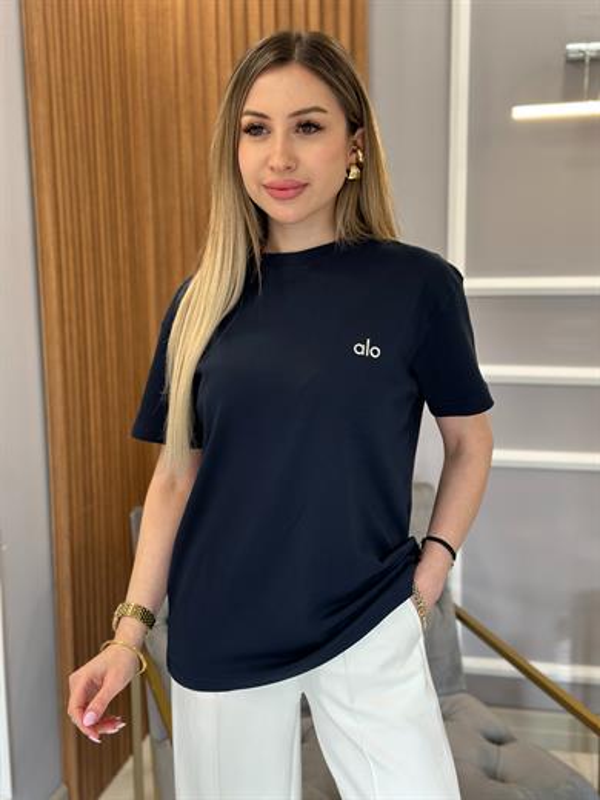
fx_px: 1109
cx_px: 300
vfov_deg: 39.7
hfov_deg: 30.3
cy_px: 400
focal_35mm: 48
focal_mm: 6.86
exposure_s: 1/100
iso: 125
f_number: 1.78
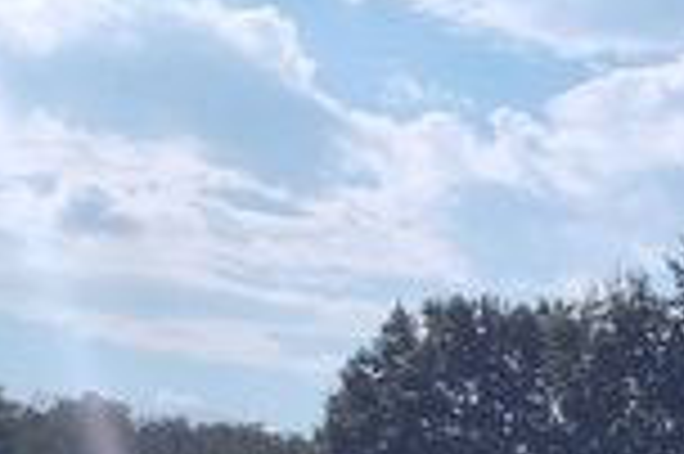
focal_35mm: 126
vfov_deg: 10.4
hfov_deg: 12.0
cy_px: 728
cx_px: 1791
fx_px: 2391
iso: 100
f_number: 1.8
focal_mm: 5.56
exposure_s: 1/4059
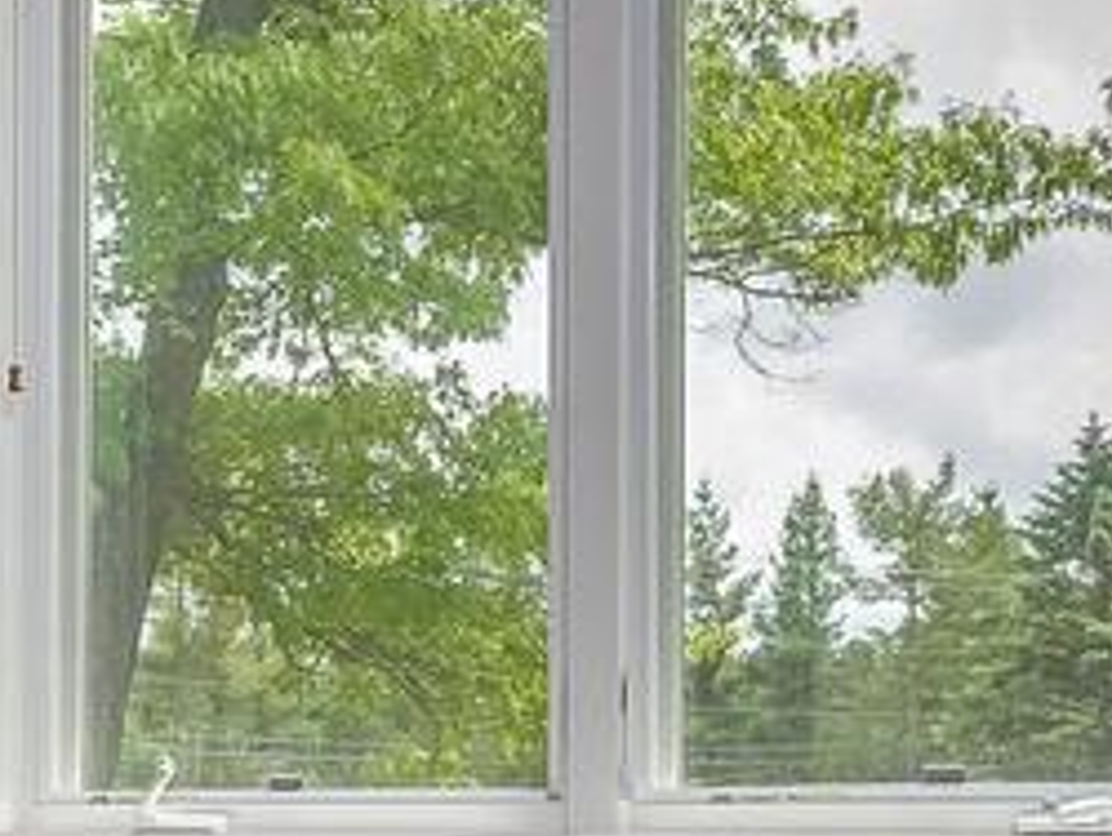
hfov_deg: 23.4
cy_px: 729
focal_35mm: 83
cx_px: 334
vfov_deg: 17.6
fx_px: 2669
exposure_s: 1/200
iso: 320
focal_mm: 10
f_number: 6.3
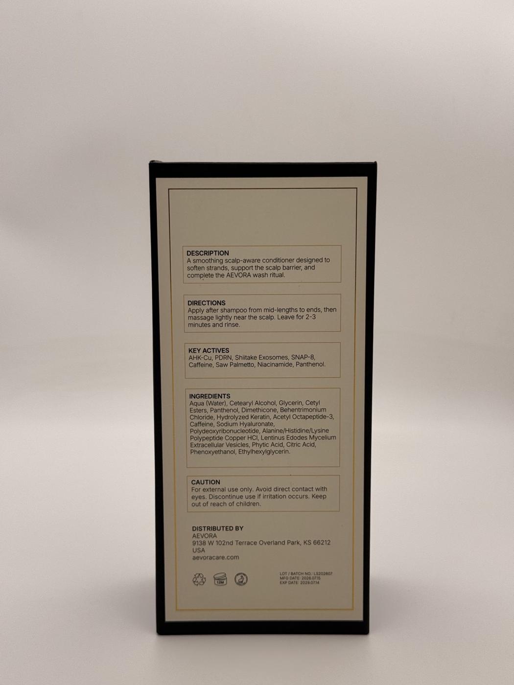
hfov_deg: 30.3
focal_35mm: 48
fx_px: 950
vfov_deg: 39.7
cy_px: 342
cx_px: 257
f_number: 1.78
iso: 64
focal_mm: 6.76
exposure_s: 1/2415
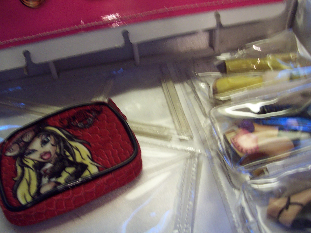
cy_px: 116
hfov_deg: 50.1
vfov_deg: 38.7
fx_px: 332
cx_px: 156
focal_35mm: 37
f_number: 2.8
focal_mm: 5.6
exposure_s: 1/15
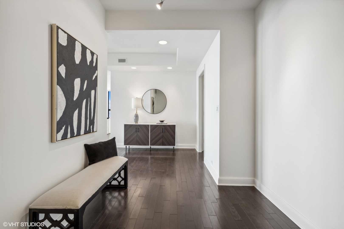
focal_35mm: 16
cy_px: 114
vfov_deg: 73.7
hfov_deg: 96.7
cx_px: 172
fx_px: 153
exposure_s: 1/25
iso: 320
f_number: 8
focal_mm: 16
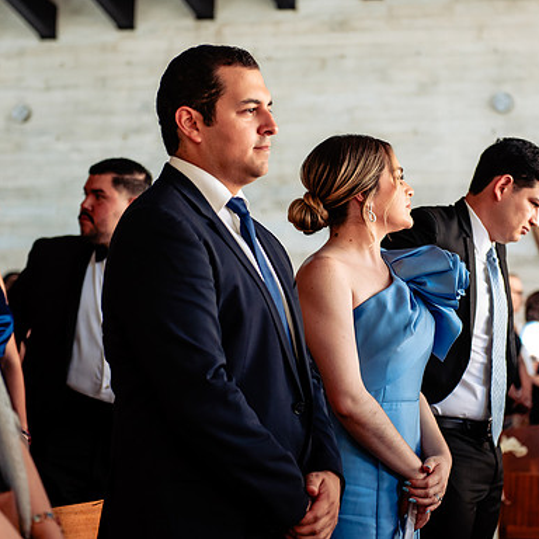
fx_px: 1621
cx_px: 338
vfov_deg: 18.9
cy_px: 269
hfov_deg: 18.8
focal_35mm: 92
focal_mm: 70
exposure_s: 1/250
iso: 800
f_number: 3.2
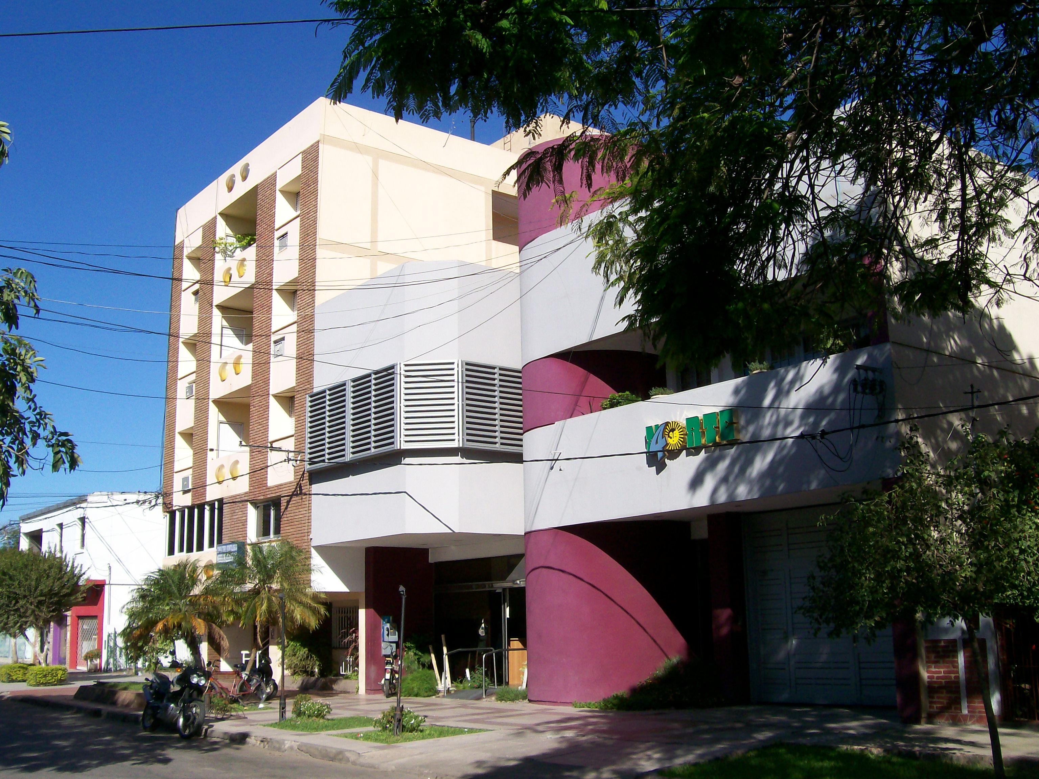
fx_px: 1081
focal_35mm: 36
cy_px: 390
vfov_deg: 39.7
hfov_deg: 51.4
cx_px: 520
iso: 80
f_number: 4.8
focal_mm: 6
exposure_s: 1/882
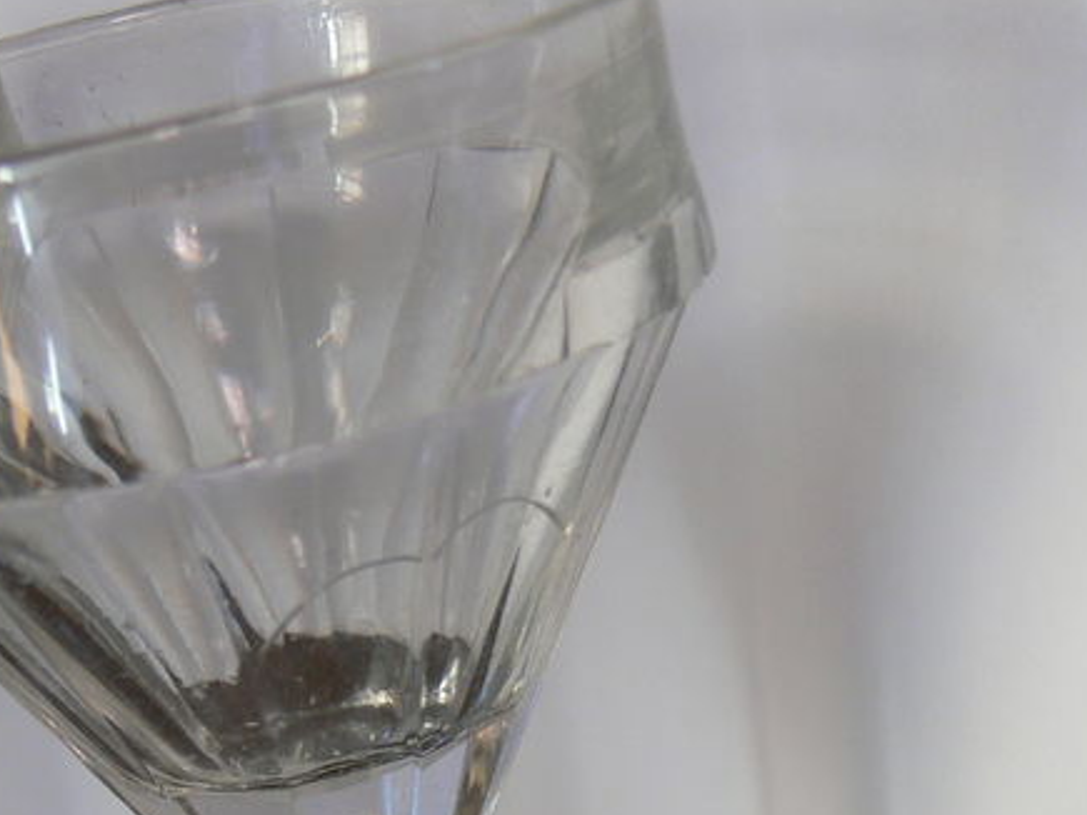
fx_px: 2888
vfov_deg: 15.7
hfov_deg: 21.2
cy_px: 825
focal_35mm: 92
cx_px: 372
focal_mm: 8.4
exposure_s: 1/30
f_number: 2.8
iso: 100
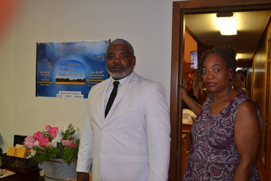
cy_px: 90
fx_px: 271
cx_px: 136
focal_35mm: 36
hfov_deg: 53.1
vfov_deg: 36.9
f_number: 4
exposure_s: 1/60
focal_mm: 24
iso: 640
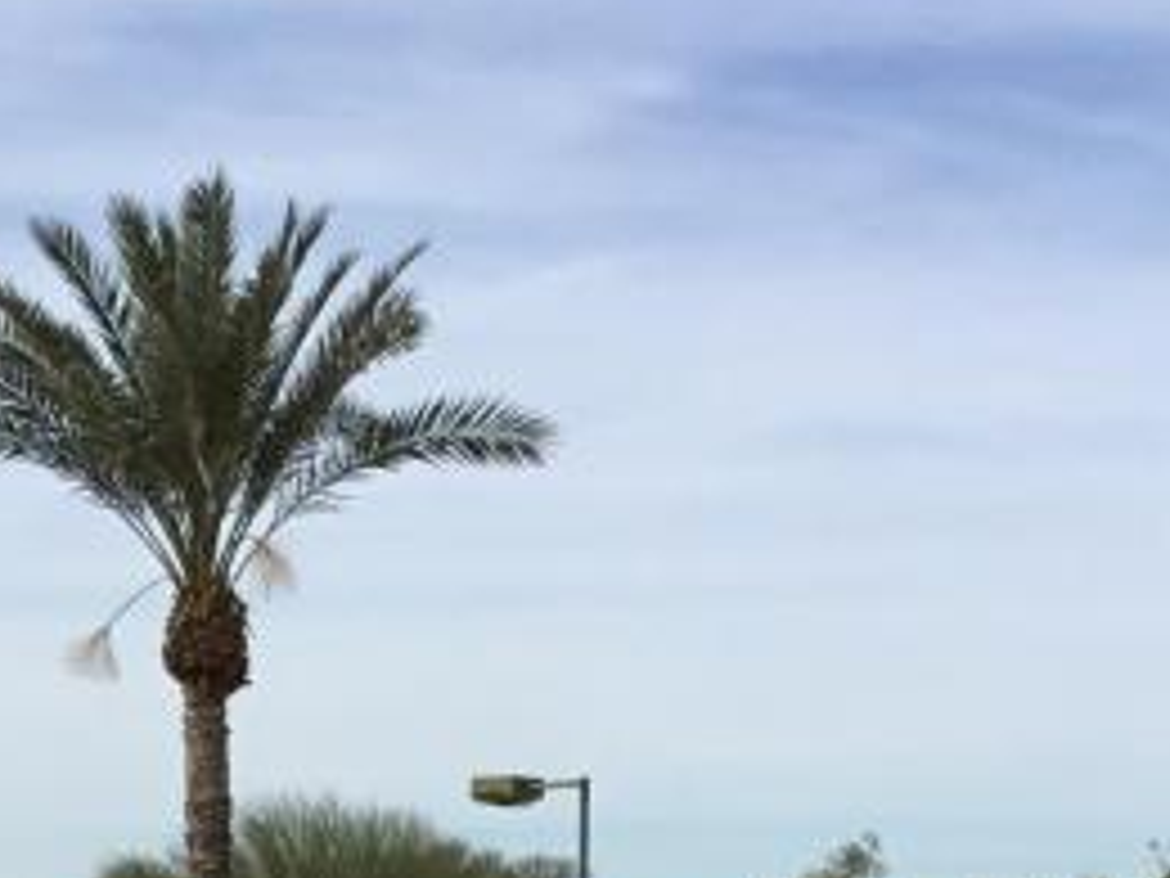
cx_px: 270
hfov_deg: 16.1
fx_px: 4124
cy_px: 1378
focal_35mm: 122
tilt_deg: -5.3
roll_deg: -0.5
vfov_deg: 11.6
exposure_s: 1/1733
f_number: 2.4
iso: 25
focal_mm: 3.3
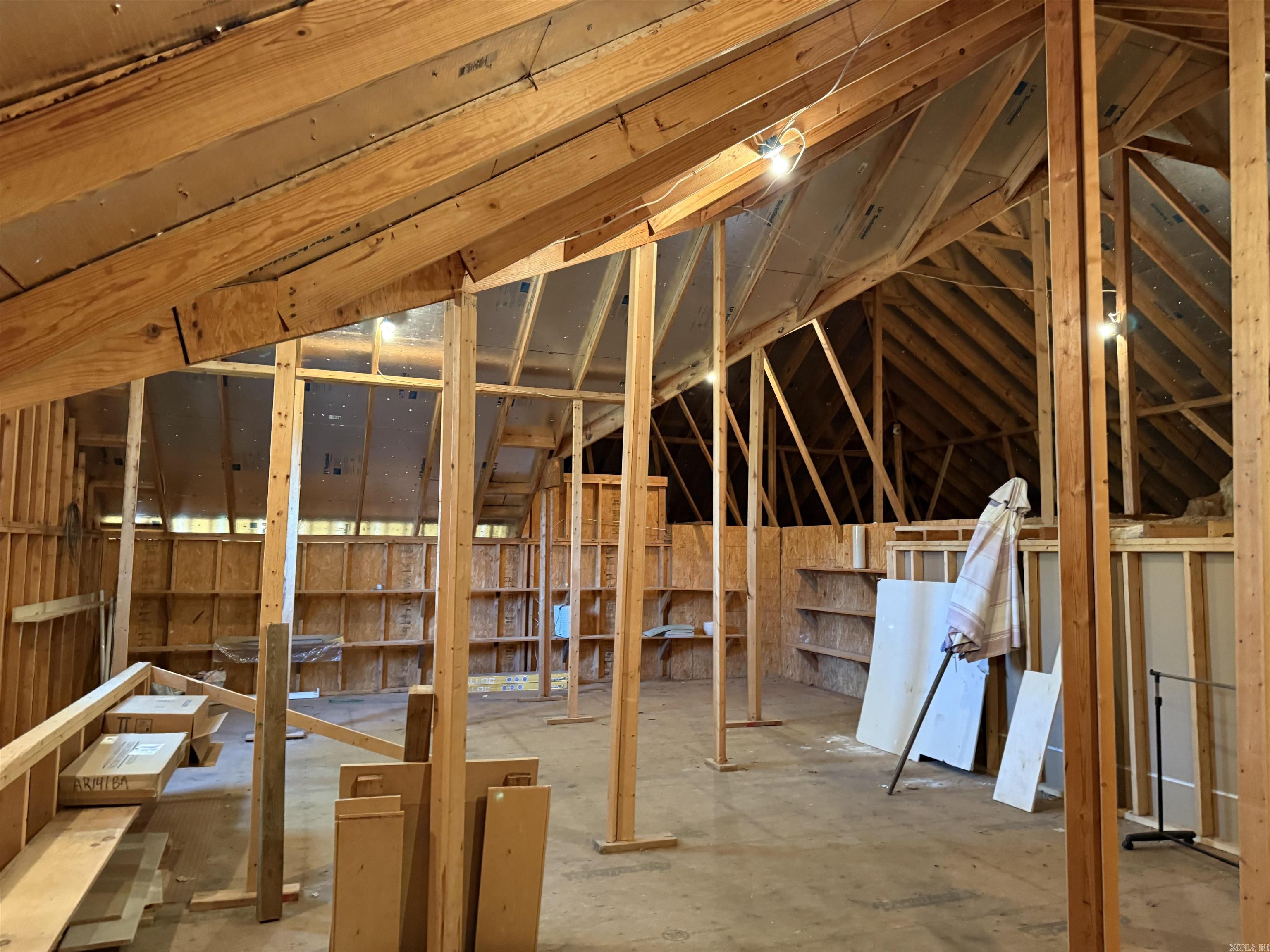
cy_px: 476
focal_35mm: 24
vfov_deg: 56.8
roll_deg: -0.7
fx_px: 881
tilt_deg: +5.6
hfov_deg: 71.6
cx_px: 635
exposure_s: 1/30
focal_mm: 6.76
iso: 800
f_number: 1.78
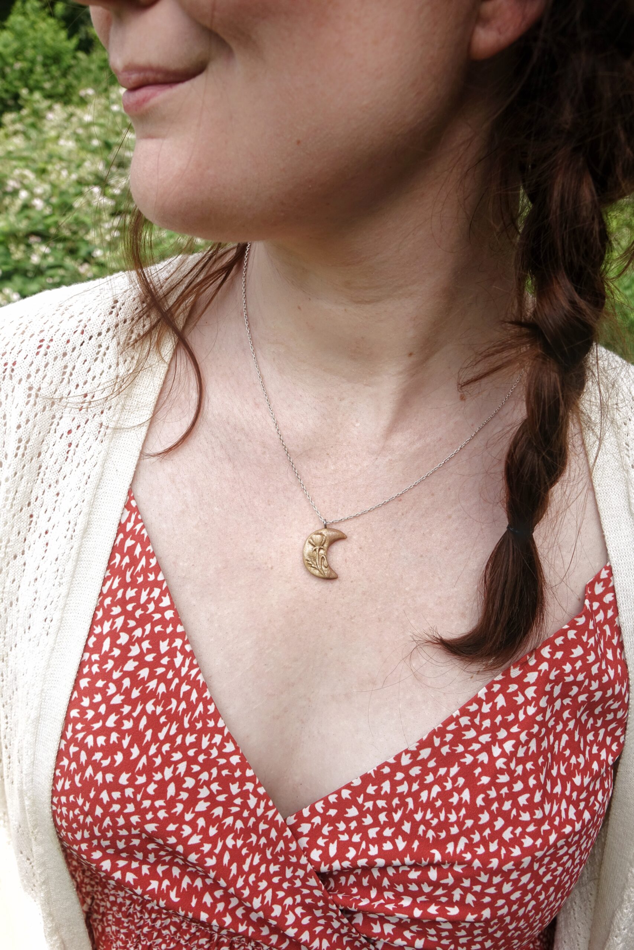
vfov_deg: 61.9
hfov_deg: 43.6
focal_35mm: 30
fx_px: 792
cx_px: 317
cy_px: 475
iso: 125
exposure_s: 1/640
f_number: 4
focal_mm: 10.91
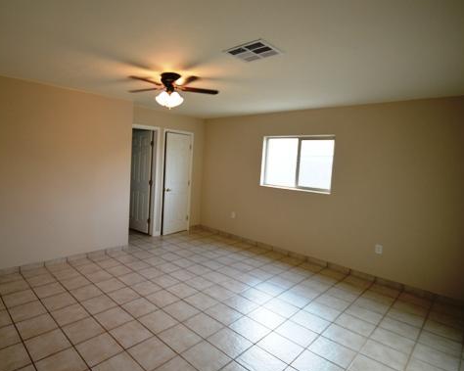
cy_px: 177
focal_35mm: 19
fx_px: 261
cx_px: 163
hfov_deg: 81.1
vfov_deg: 70.8
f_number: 4
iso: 500
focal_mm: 10
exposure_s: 1/60
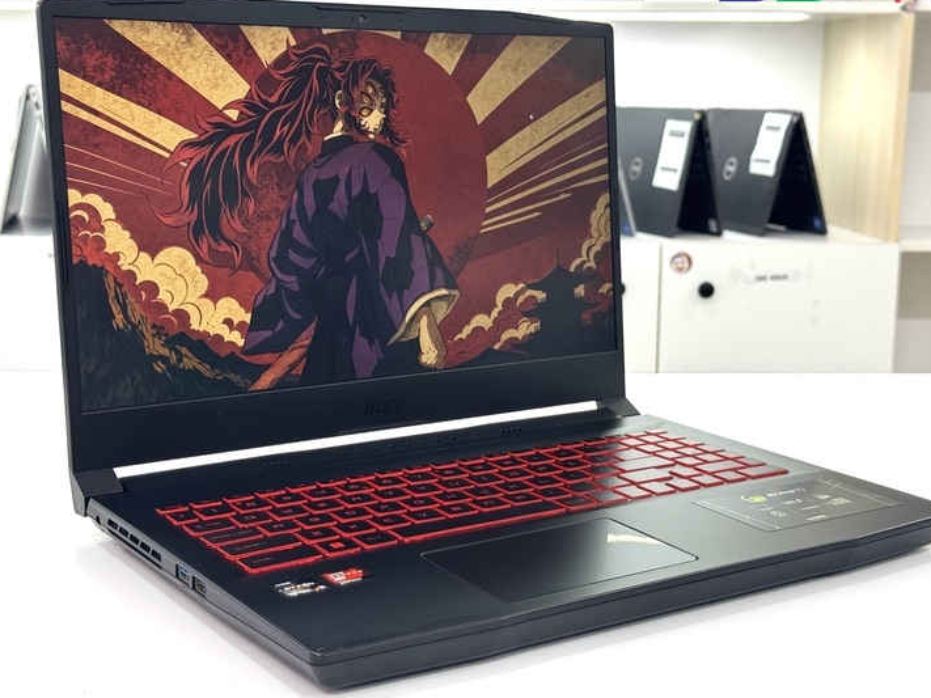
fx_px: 1452
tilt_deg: -10.1
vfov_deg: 27.0
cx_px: 469
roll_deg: +0.1
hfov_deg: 35.5
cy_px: 326
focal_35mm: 54
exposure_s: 1/50
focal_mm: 6.76
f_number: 1.78
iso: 50
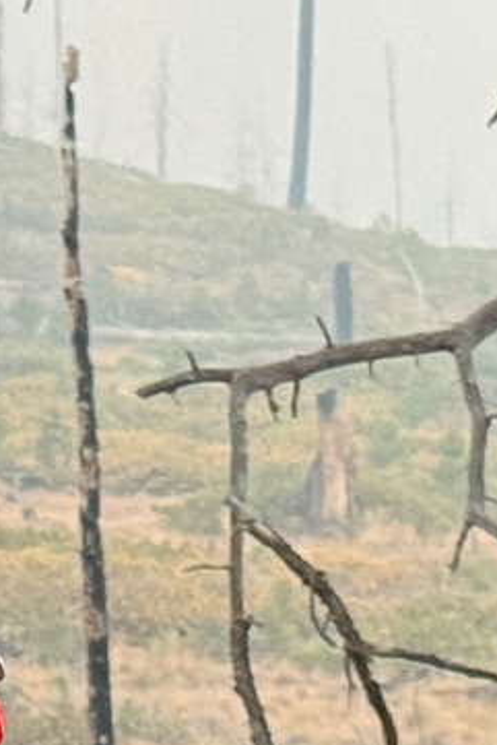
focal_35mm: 283
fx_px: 5854
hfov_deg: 4.9
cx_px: 56
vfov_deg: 7.3
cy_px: 693
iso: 250
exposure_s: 1/49
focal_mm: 6.76
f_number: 1.78
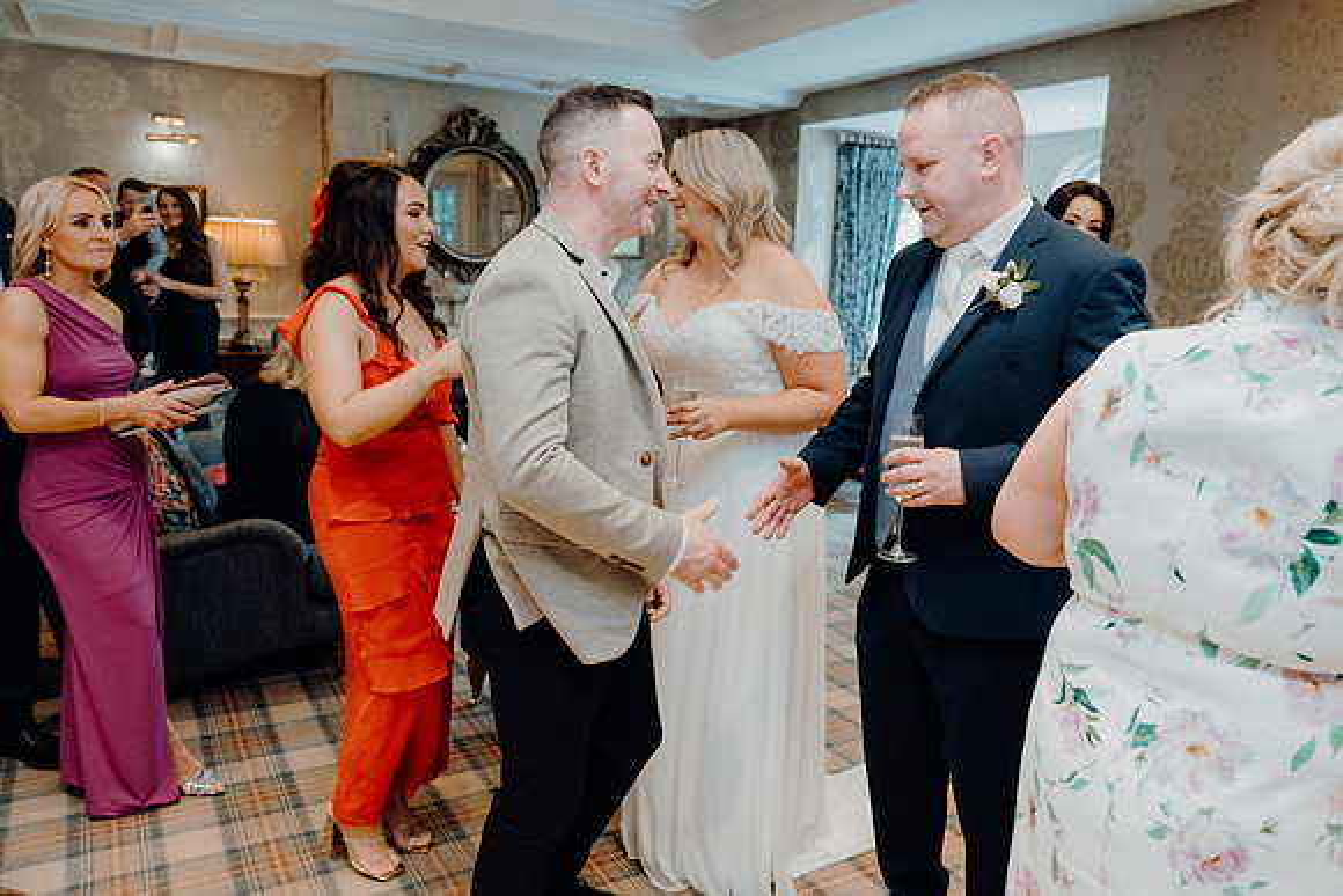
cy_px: 448
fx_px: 1007
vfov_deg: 48.0
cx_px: 672
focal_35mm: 27
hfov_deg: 67.4
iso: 2000
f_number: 3.5
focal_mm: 27
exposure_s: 1/160
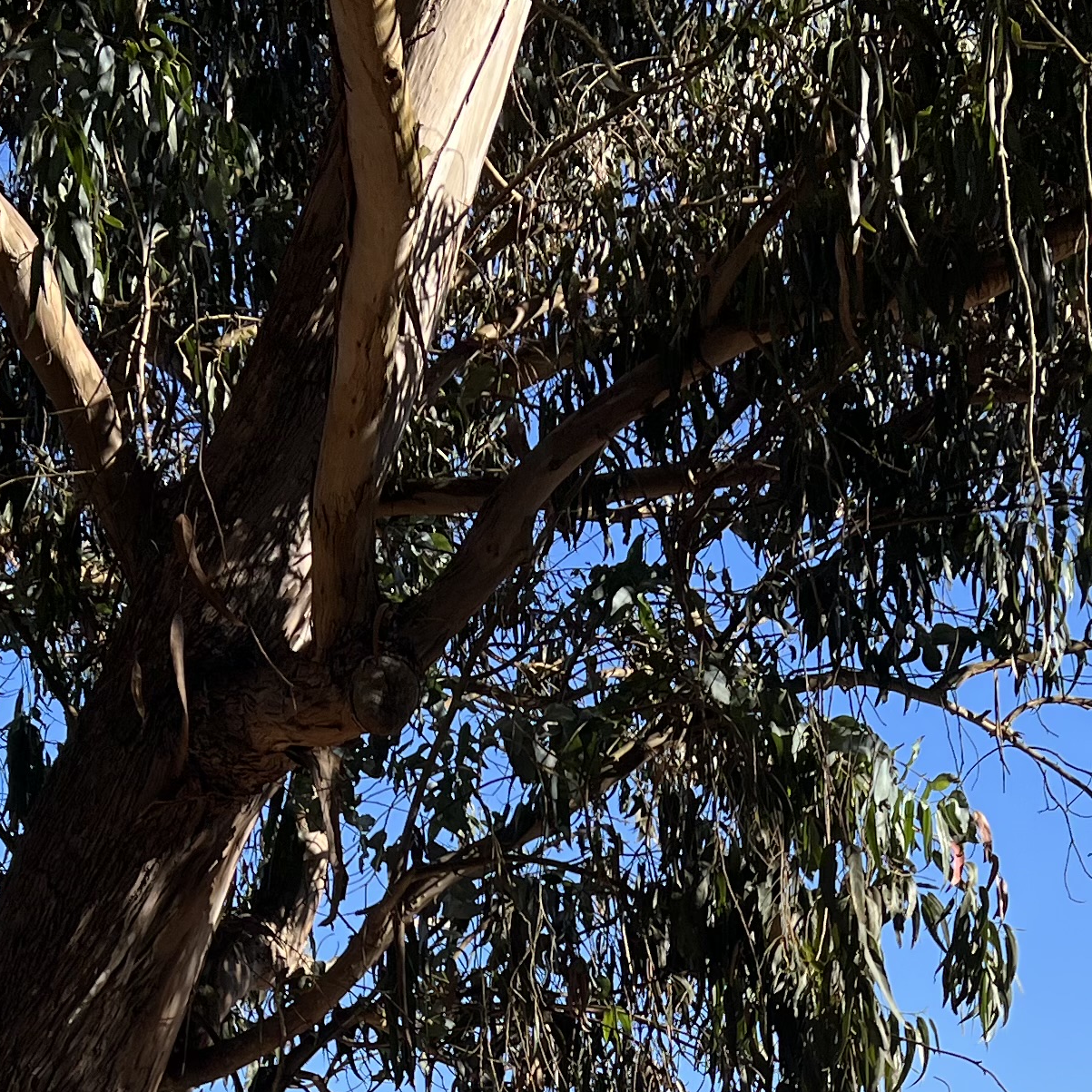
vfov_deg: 20.9
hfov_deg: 22.5
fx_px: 2748
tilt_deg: +3.6
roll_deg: +3.7
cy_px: 1334
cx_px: 547
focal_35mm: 77
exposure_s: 1/2571
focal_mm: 5.7
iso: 50
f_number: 1.5
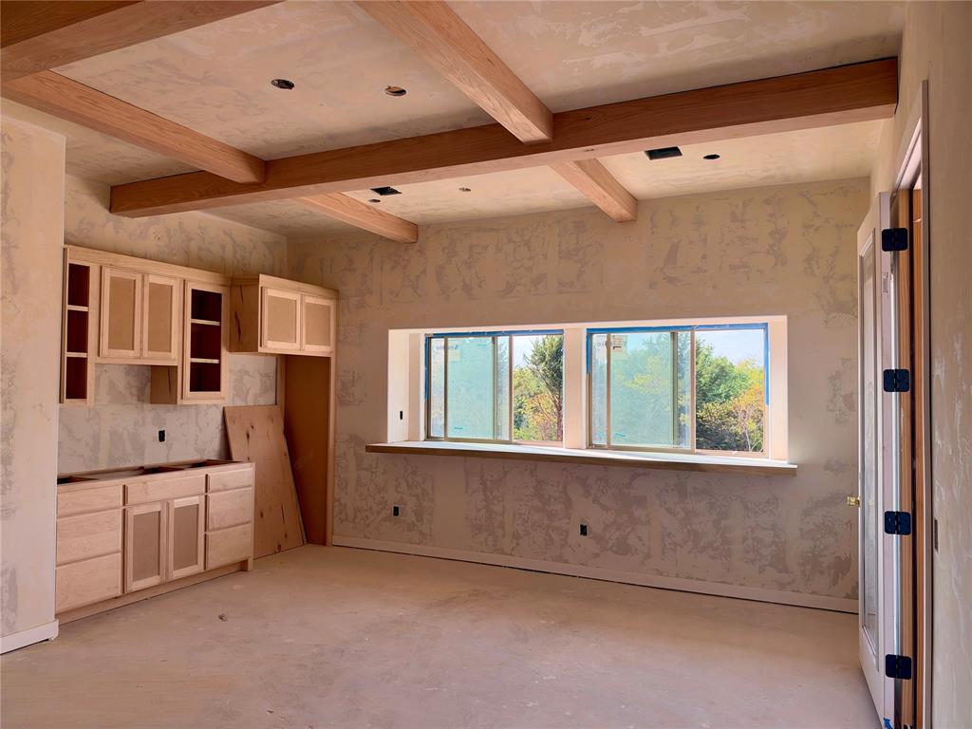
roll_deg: -0.1
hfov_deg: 71.6
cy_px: 364
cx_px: 486
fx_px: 674
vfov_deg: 56.8
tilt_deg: +2.3
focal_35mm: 24
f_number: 1.8
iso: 100
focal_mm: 6.93
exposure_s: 1/566
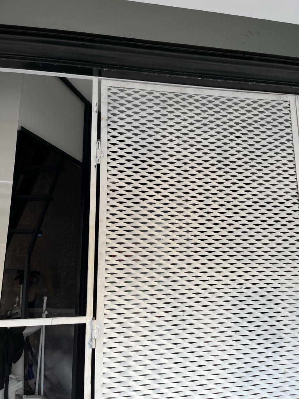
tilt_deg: +12.8
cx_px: 150
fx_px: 299
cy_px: 200
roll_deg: +1.7
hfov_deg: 53.1
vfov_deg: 67.3
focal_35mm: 26
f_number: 1.6
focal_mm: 5.1
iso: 32
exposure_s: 1/136
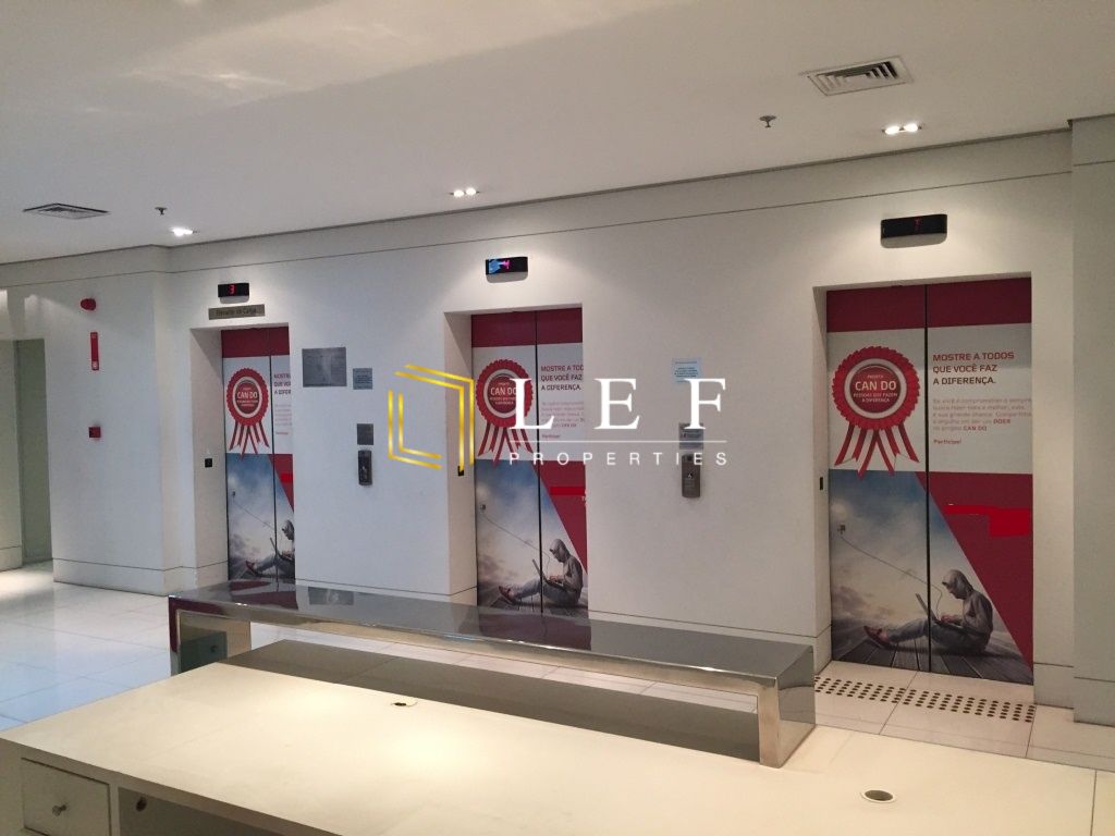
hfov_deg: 61.7
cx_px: 558
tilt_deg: -2.9
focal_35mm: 29
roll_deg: +1.2
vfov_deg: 48.2
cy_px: 418
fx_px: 934
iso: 125
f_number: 2.2
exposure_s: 1/30
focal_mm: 4.15
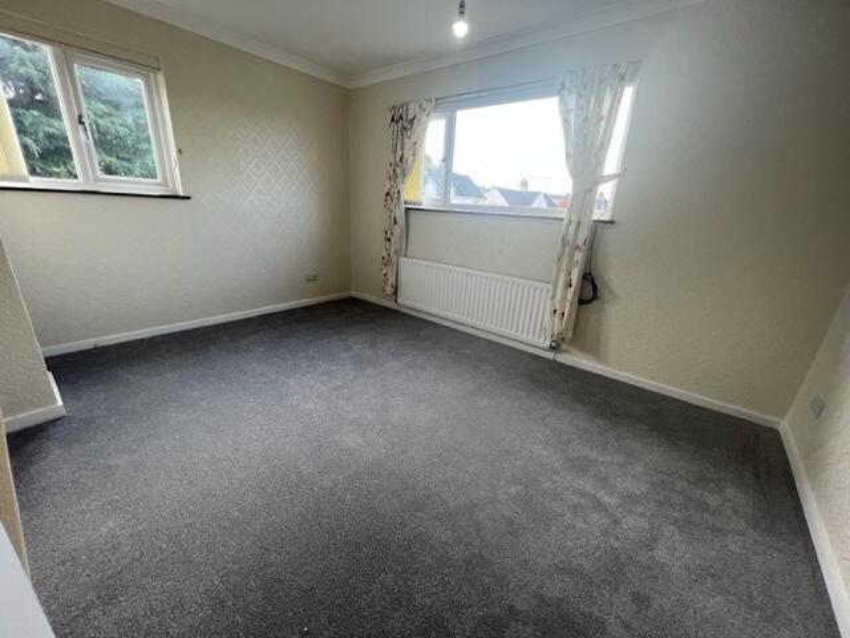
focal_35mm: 13
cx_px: 425
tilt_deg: -19.9
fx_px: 319
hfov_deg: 106.2
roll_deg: -3.6
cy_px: 319
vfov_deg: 89.9
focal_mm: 1.57
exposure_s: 1/99
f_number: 1.8
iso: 80
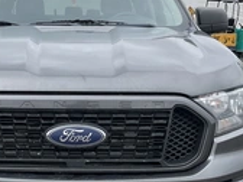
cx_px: 71
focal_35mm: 69
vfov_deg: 21.2
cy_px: 121
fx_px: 484
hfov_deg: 27.9
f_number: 1.8
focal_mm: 3
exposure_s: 1/551
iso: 25
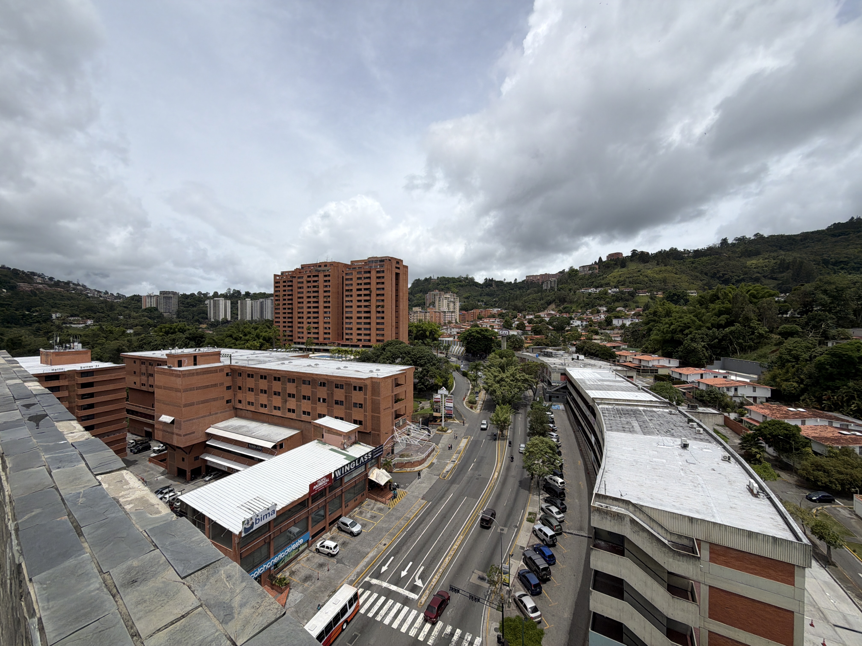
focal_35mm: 14
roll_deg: +0.4
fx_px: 349
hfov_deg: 102.1
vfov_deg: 85.7
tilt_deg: -1.5
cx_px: 431
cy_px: 323
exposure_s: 1/1534
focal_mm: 2.22
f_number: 2.2
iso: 20
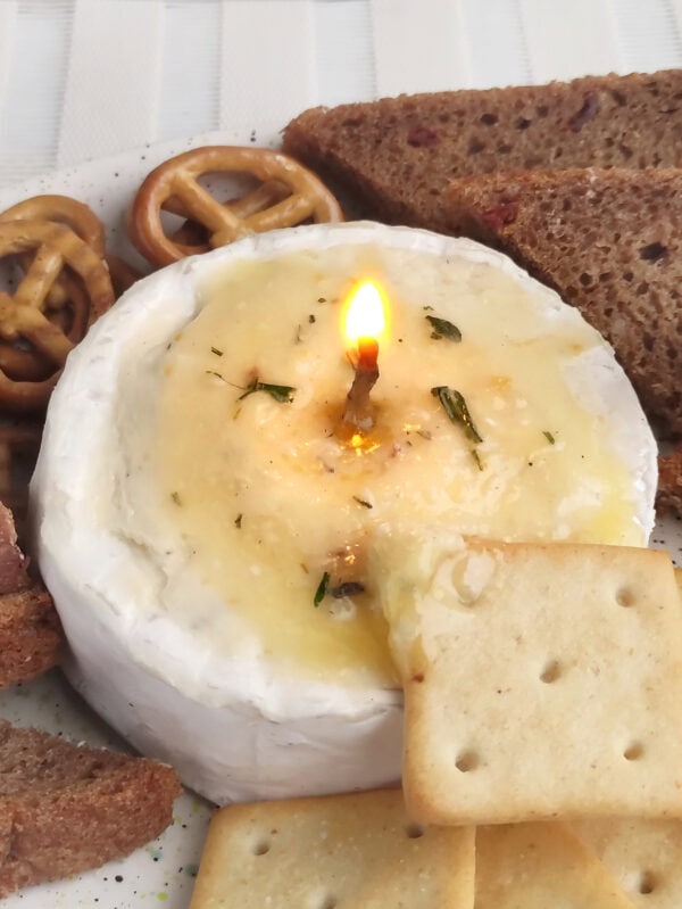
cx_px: 341
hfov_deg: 54.9
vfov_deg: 69.4
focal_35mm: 25
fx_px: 656
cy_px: 454
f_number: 1.9
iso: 193
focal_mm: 5.4
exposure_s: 1/100
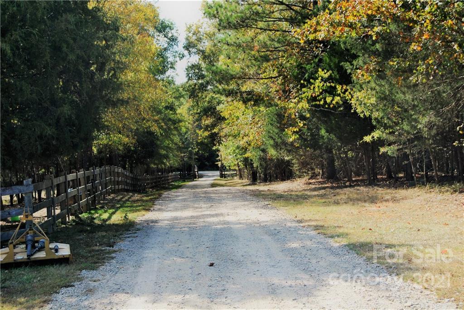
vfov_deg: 21.6
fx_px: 812
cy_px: 155
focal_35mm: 63
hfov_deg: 31.9
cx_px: 232
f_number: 7.1
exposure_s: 1/200
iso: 100
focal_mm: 42
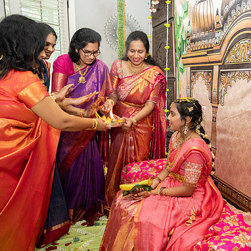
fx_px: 254
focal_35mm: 31
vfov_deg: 52.5
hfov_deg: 52.1
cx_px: 153
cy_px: 125
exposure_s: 1/160
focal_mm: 24
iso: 800
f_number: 3.5
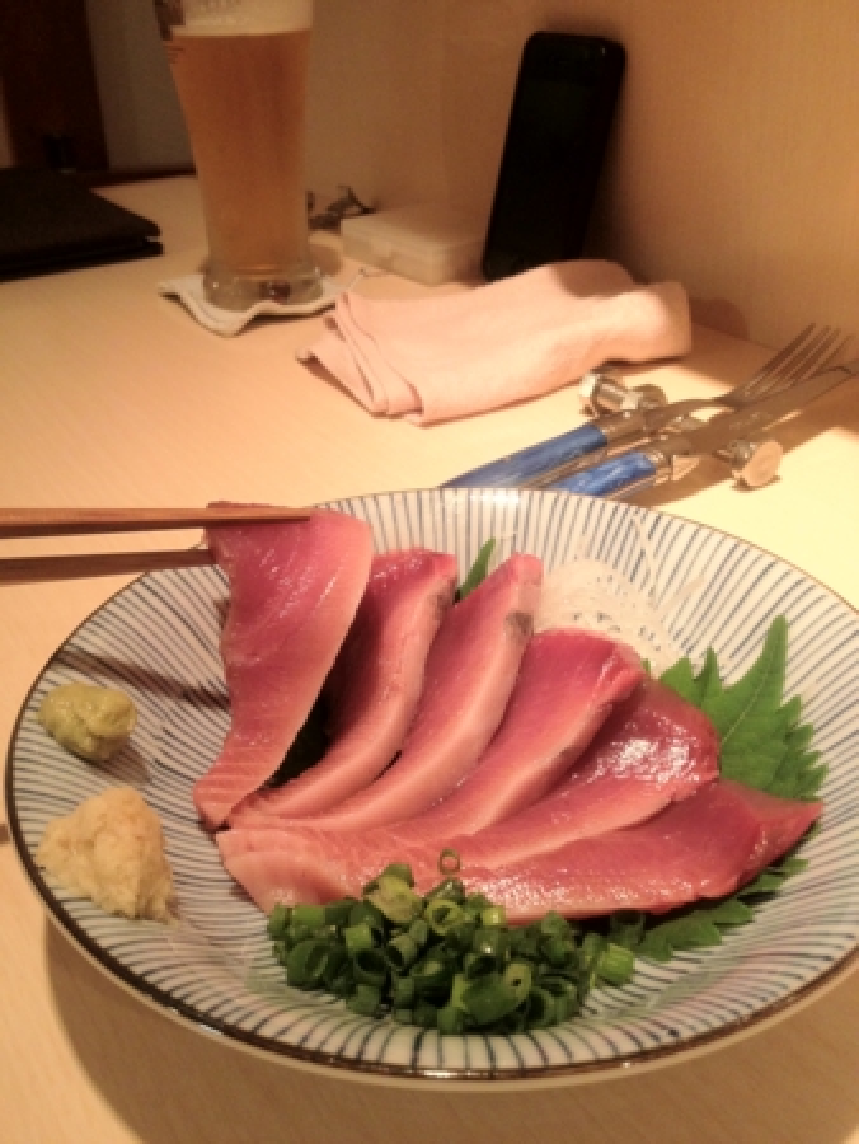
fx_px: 1157
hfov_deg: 40.7
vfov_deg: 52.6
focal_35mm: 35
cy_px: 572
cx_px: 430
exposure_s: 1/20
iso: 160
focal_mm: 4.28
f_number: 2.4
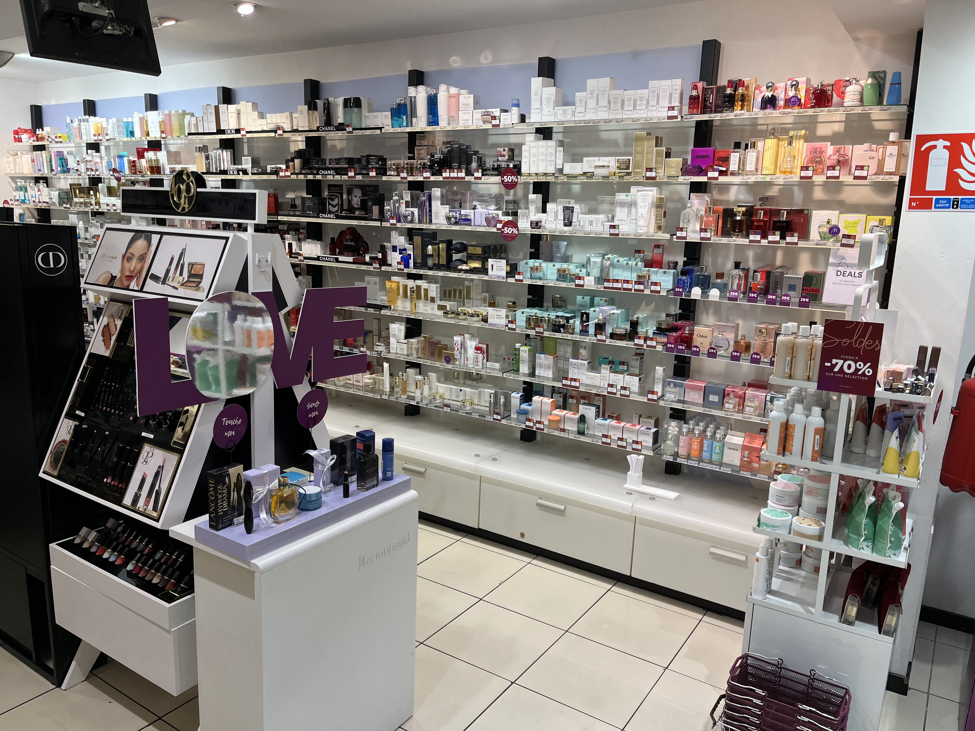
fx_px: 732
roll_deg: -2.0
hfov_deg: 67.3
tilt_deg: -11.7
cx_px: 488
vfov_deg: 53.1
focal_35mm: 26
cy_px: 366
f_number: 1.6
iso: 40
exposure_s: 1/159
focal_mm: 5.1
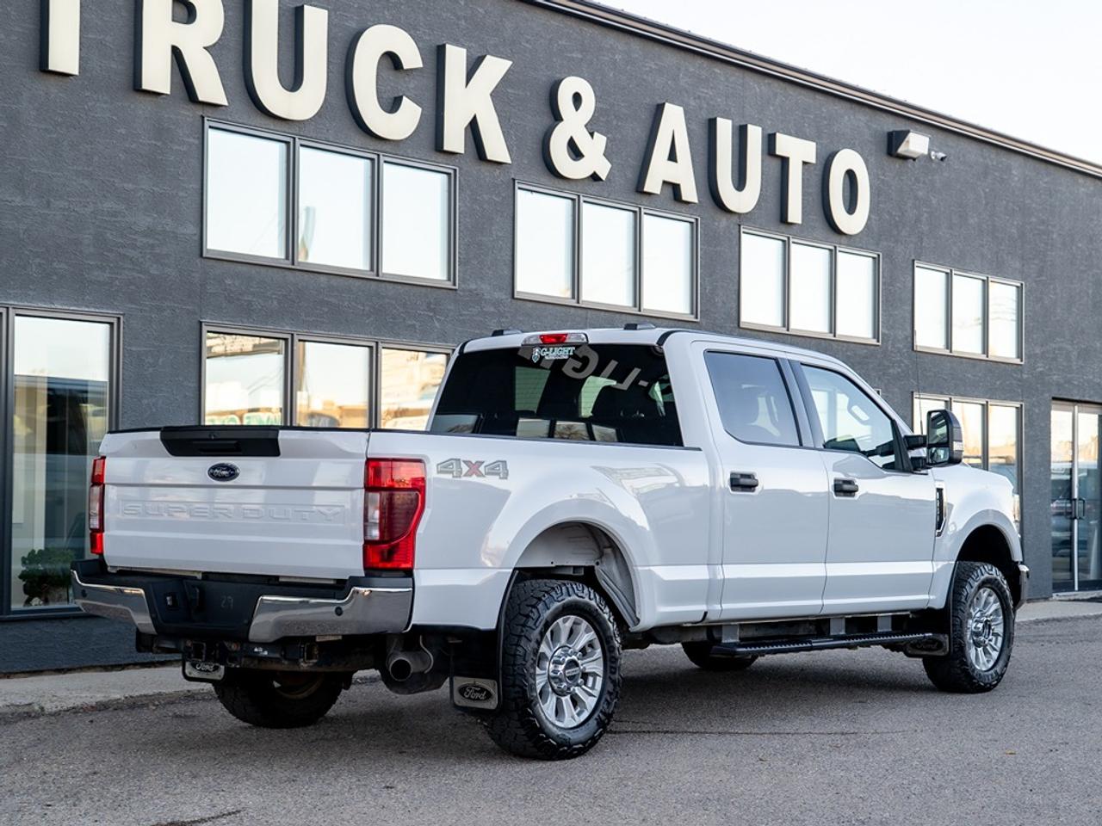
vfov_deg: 24.3
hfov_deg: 32.0
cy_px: 427
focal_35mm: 60
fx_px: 1921
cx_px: 515
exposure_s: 1/160
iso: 160
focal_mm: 50
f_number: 4
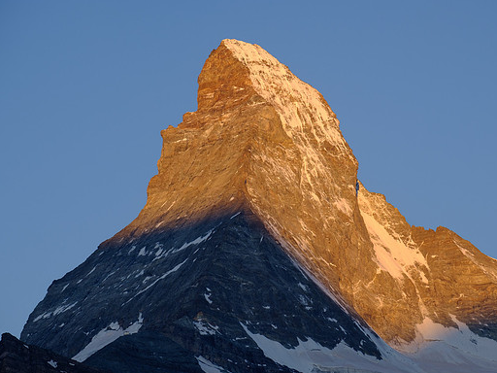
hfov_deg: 9.5
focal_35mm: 209
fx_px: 3001
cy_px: 187
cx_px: 263
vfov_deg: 7.1
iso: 200
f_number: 8
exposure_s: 1/125
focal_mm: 128
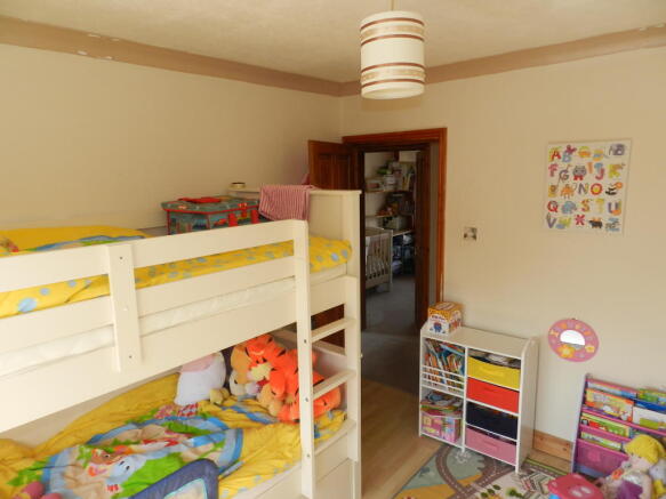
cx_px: 333
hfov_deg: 73.9
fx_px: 442
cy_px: 250
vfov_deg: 58.9
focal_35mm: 23
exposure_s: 1/125
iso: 160
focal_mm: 4
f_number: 3.4
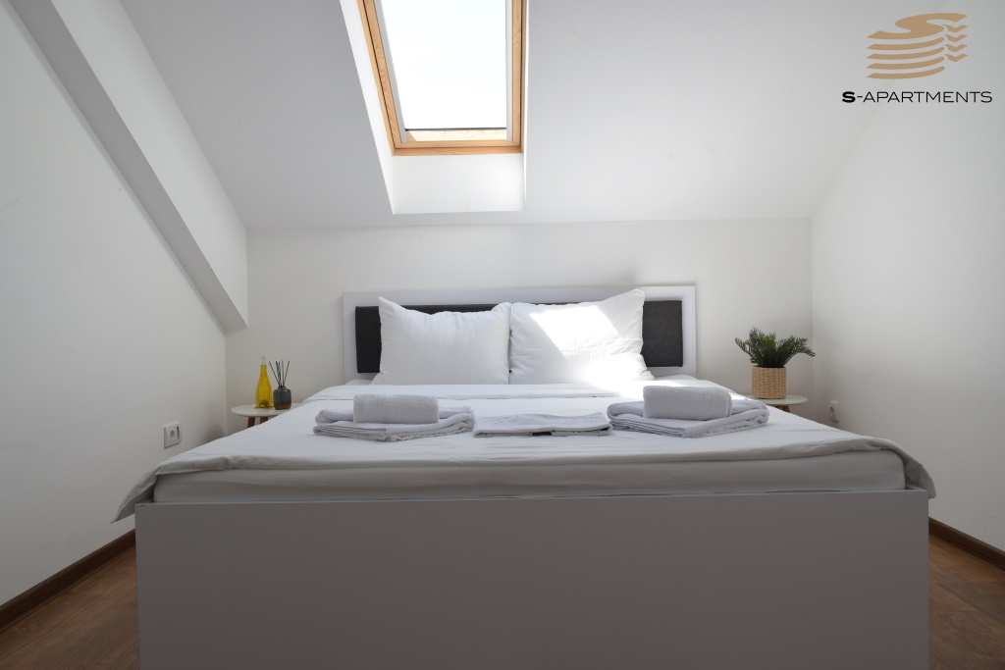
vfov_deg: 47.9
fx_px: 754
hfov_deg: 67.4
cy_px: 335
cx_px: 502
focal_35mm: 27
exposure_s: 1/60
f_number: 8
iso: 140
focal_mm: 18
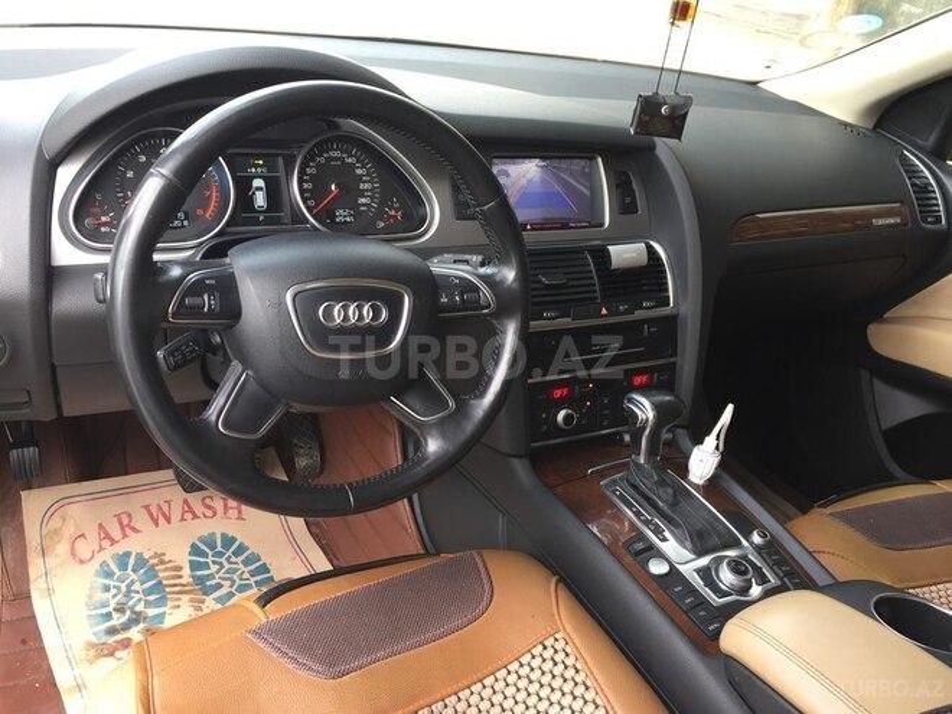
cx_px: 476
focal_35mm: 29
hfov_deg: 61.7
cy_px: 357
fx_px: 798
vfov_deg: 48.2
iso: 32
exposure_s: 1/50
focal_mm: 4.15
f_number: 2.2
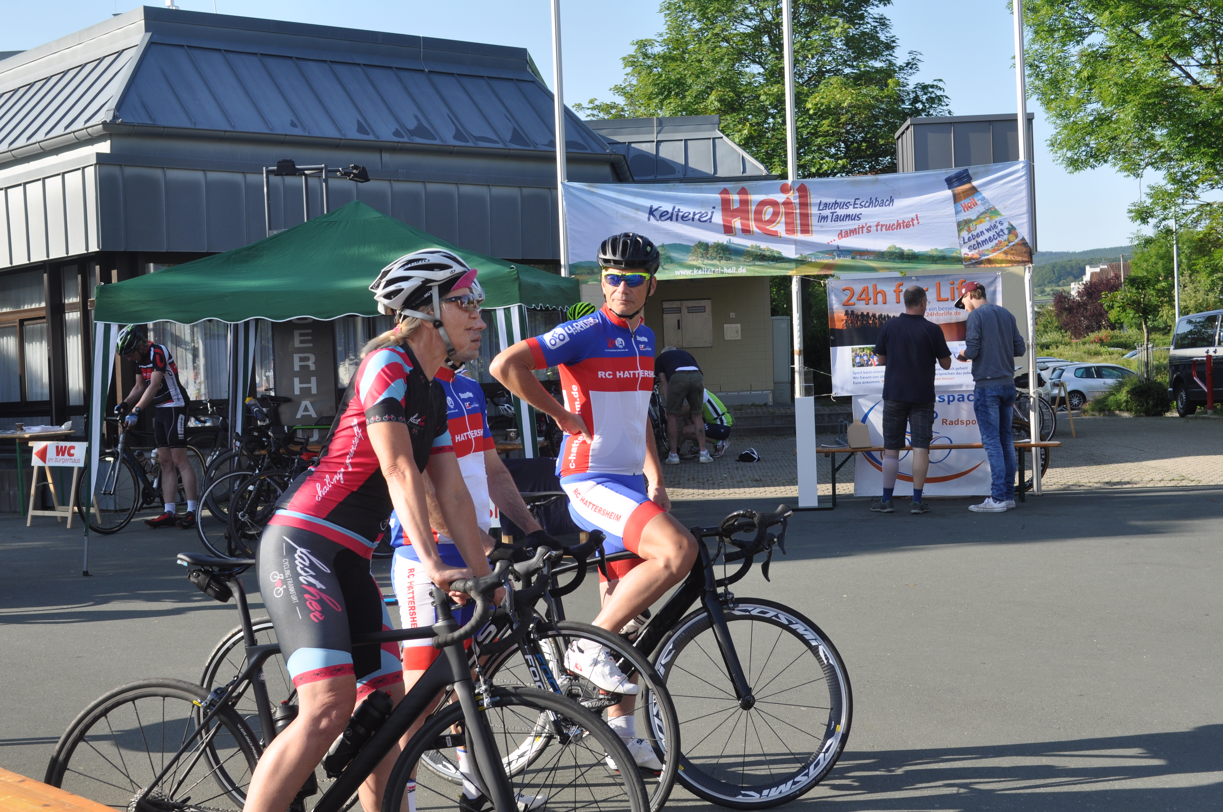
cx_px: 612
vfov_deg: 25.7
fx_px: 1781
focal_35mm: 52
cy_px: 406
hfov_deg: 37.9
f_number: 8
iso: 200
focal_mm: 35
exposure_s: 1/250
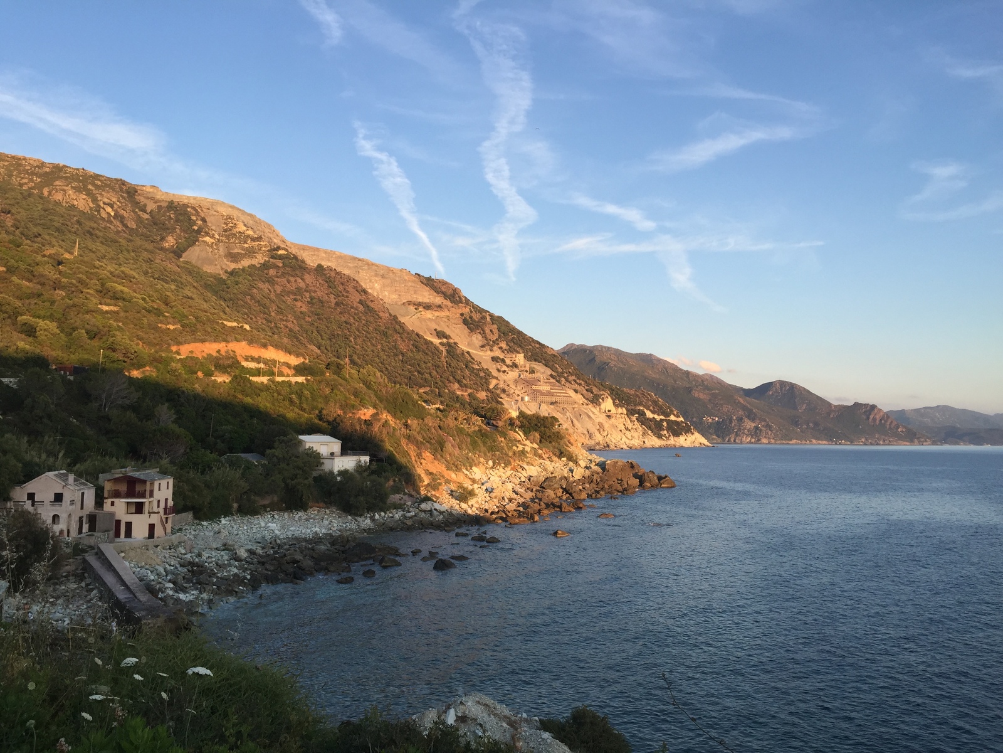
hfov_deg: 61.7
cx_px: 502
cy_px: 376
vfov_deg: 48.2
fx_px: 840
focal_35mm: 29
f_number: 2.2
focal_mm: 4.15
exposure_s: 1/494
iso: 32
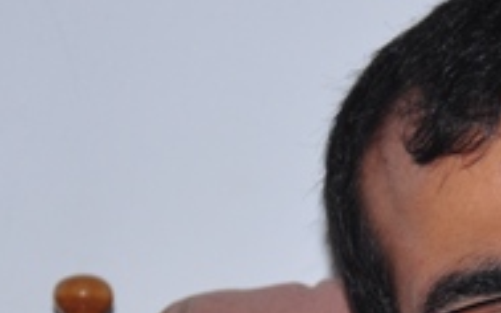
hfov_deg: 5.4
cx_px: 702
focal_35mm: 389
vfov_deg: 3.4
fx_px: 5306
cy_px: 476
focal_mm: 75
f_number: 6.3
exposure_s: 1/125
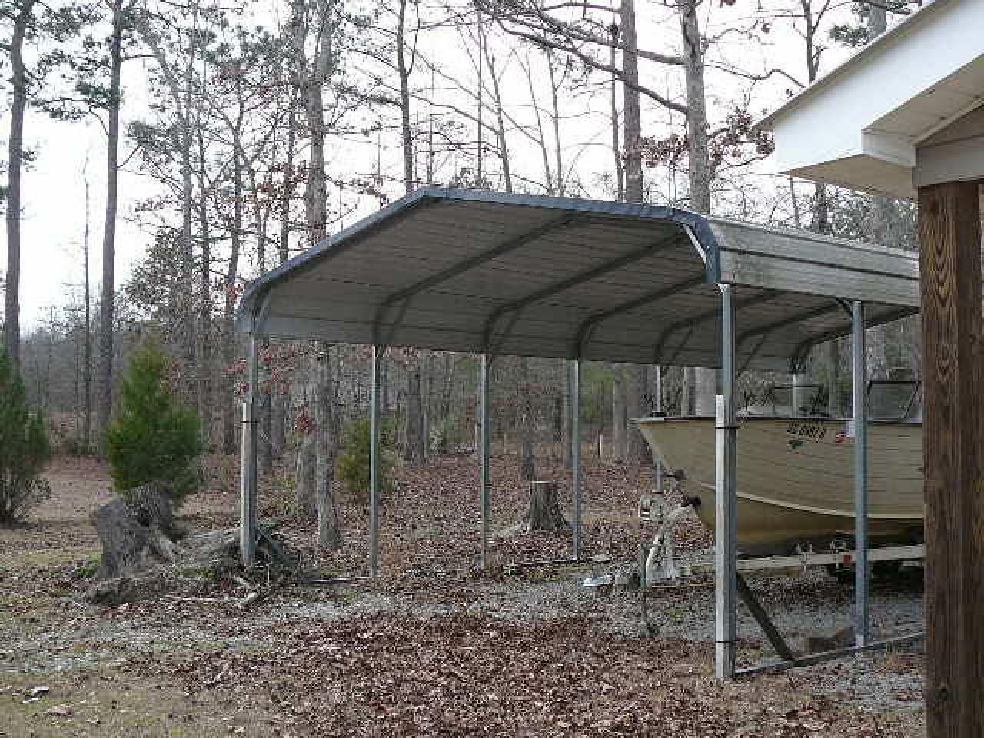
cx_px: 492
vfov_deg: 32.9
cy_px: 369
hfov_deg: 42.9
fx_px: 1251
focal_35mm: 44
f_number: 2.8
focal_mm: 5.2
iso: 80
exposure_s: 1/500
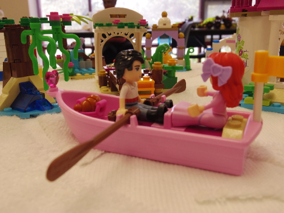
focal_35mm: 36
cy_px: 106
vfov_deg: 39.7
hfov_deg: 51.4
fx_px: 295
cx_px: 142
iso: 250
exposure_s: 1/60
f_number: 4.5
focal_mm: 6.6
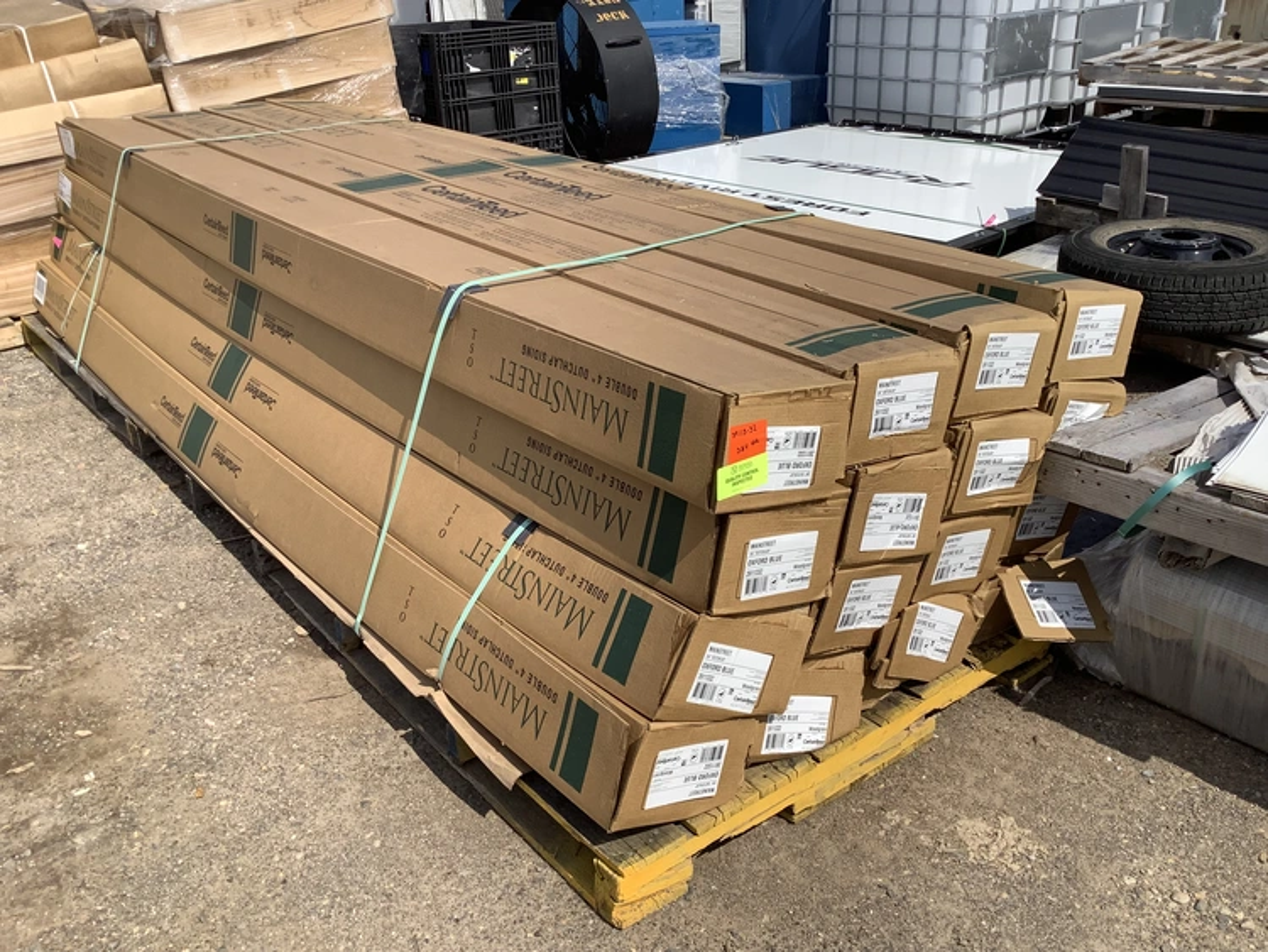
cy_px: 476
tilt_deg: -25.5
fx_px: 1136
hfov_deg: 58.3
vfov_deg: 45.5
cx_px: 634
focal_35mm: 31
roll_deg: +3.0
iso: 25
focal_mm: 3.3
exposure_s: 1/2331
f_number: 2.4
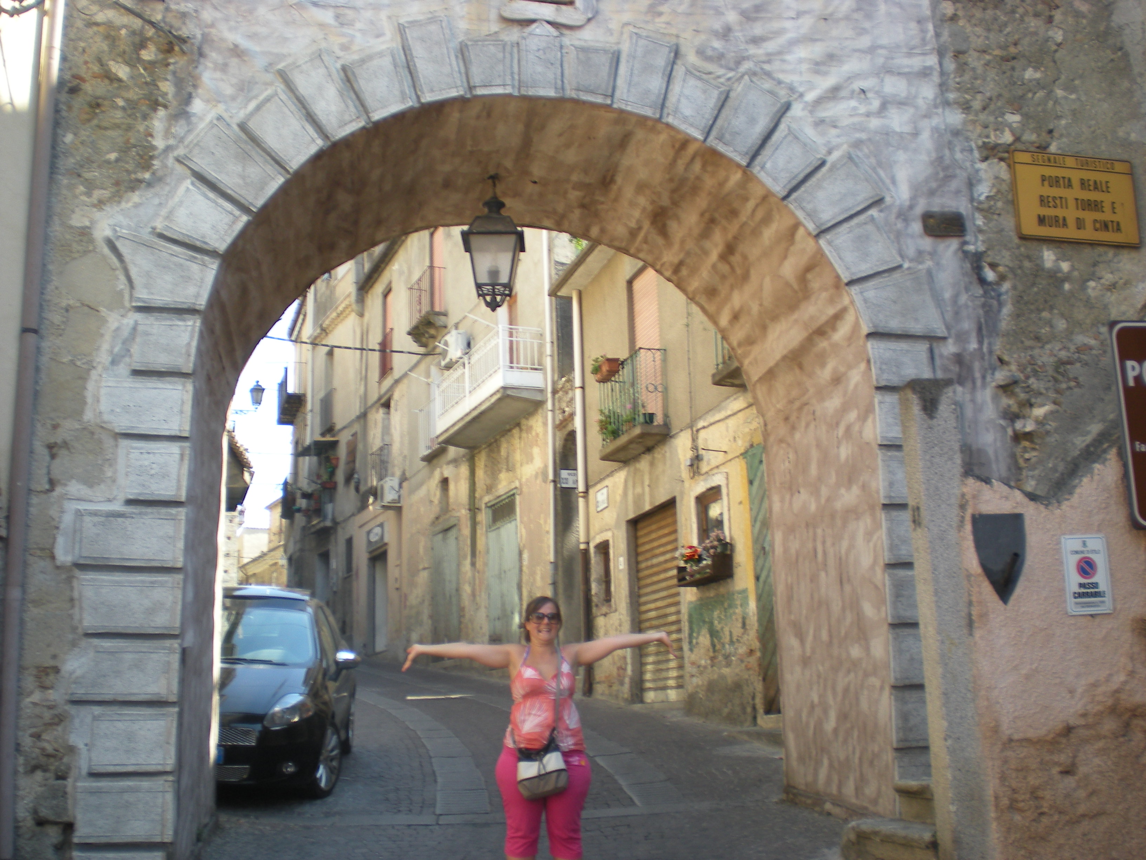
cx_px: 573
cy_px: 430
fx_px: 1258
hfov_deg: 49.0
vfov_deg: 37.7
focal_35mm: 38
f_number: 3.1
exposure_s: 1/178
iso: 64
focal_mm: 6.3
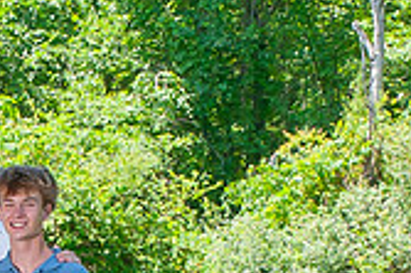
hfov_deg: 9.0
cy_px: 405
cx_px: 31
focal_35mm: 227
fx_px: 2589
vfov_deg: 6.0
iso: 640
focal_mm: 36
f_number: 13
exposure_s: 1/160
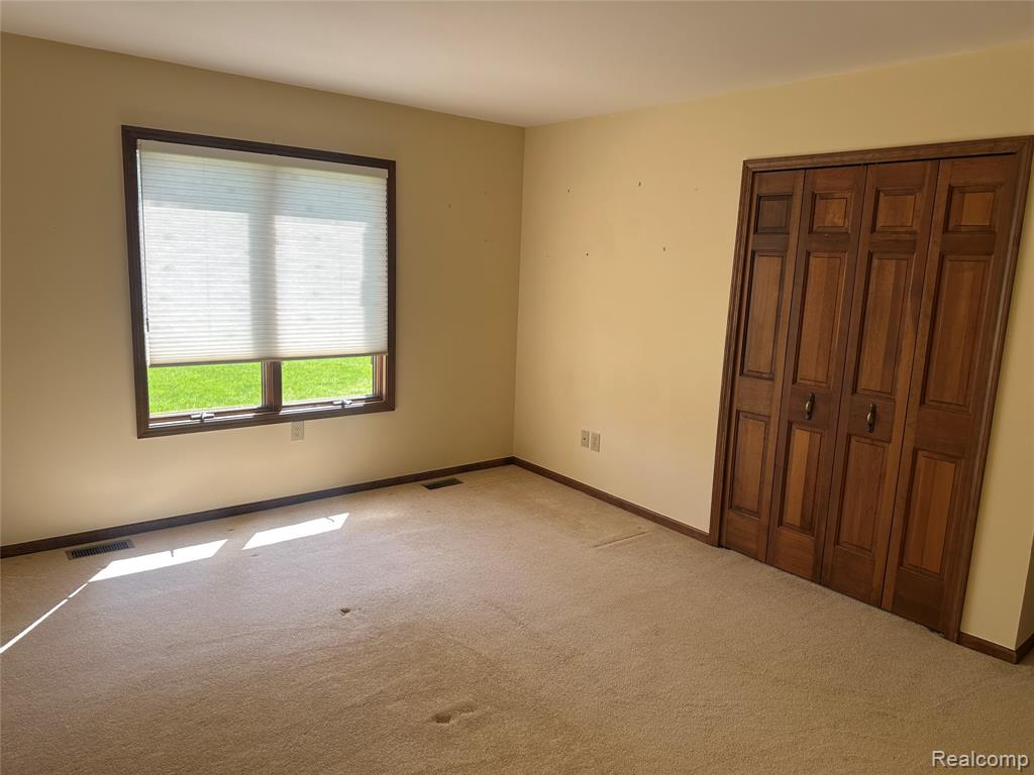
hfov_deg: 71.6
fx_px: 717
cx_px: 517
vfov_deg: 56.8
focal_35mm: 24
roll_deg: -2.3
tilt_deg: -8.9
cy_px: 388
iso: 80
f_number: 1.78
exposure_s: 1/279
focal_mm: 6.86
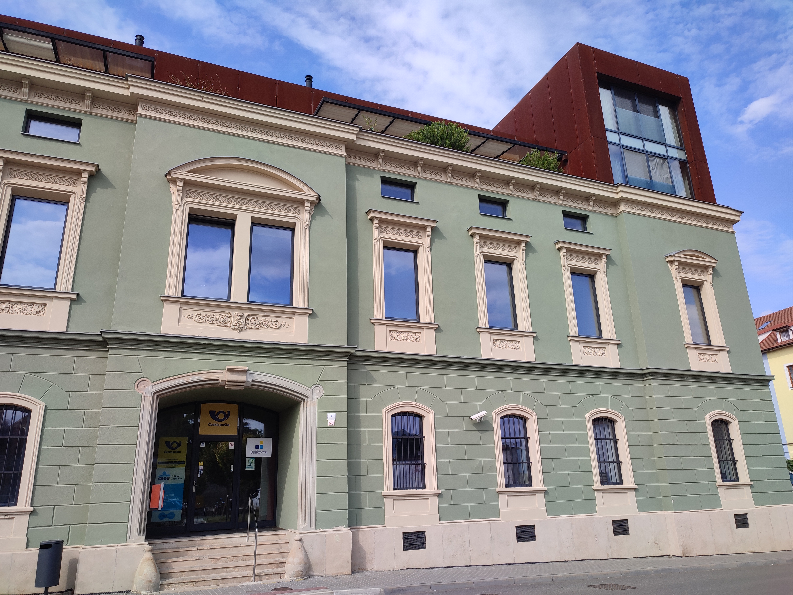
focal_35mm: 25
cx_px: 396
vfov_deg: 54.9
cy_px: 298
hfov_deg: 69.4
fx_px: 573
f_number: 1.9
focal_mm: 6.04
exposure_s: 1/405
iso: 50
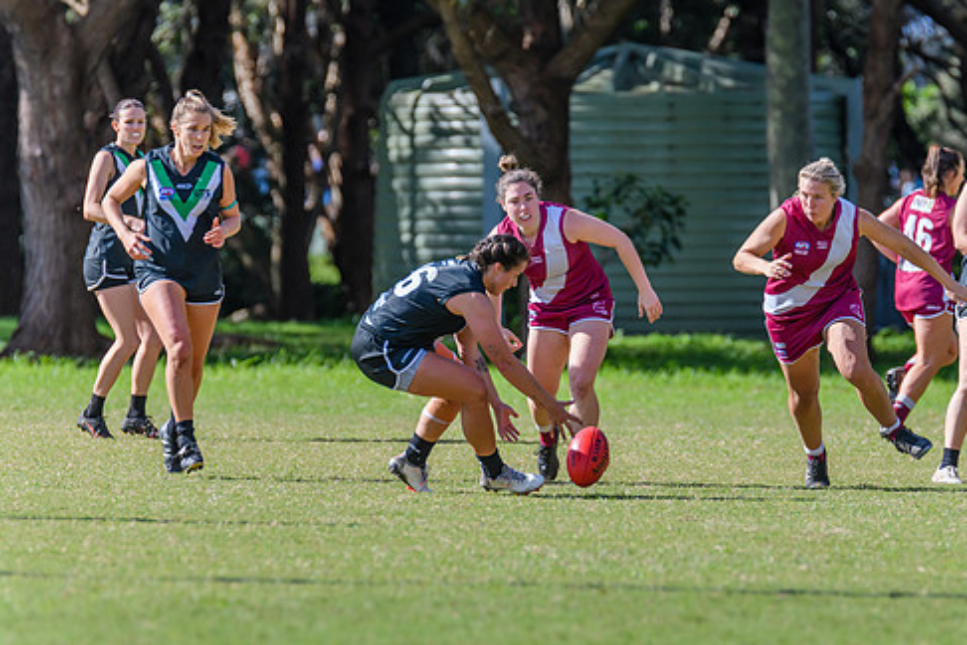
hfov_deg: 4.1
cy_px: 349
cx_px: 567
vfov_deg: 2.7
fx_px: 13644
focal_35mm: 508
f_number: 8
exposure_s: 1/1250
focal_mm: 420
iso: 800
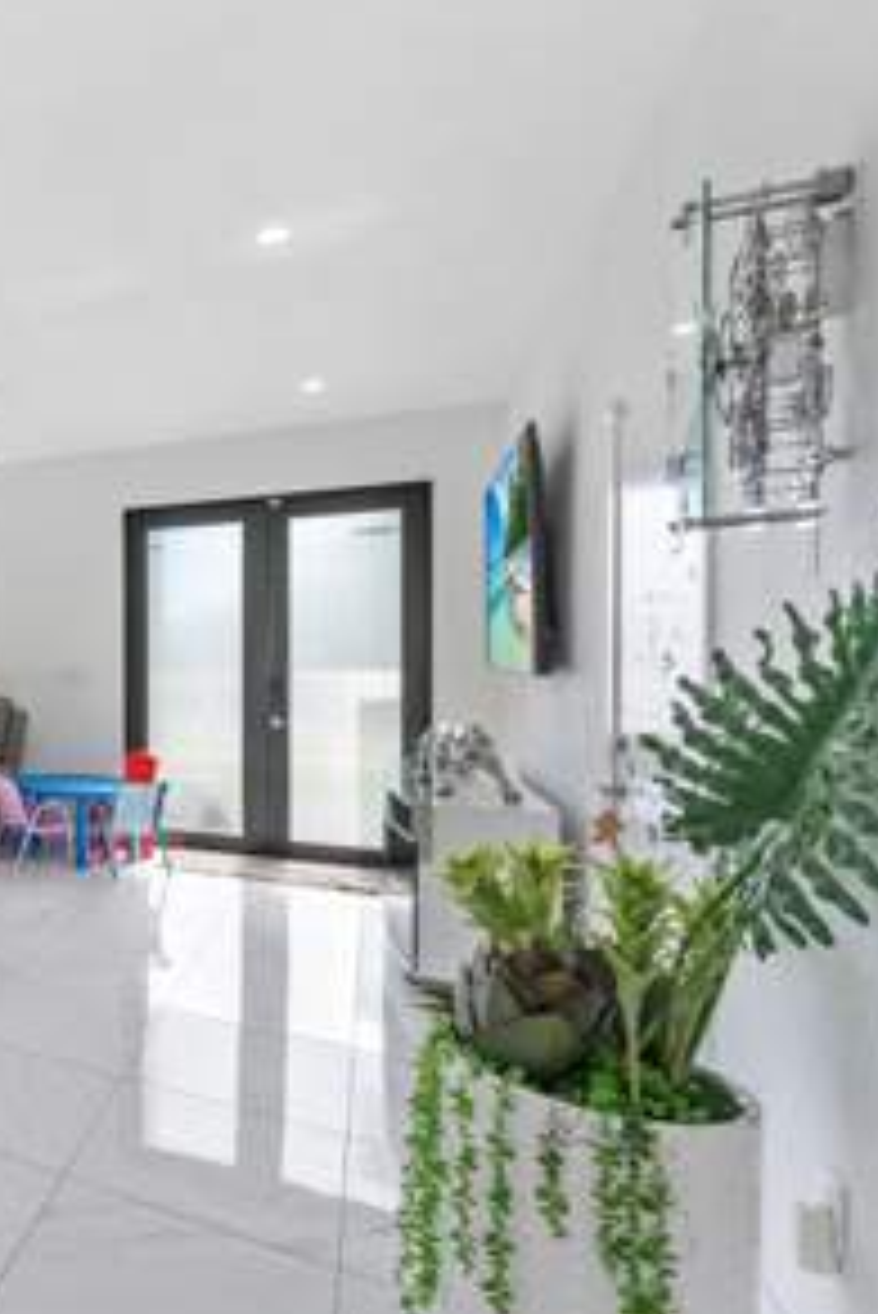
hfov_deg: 39.6
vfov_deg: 76.1
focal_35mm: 23
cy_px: 659
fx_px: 840
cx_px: -176
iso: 500
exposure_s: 1/25
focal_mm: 14
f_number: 9
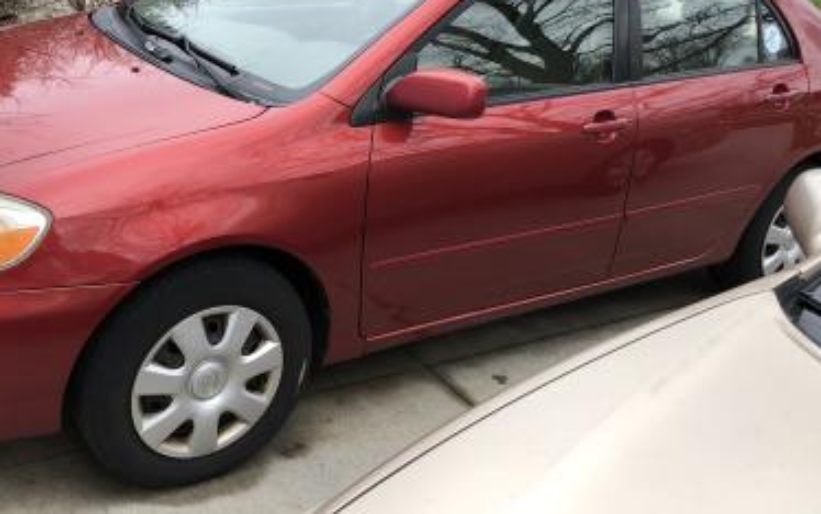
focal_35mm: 40
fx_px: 895
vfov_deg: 31.2
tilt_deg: -15.5
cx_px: 325
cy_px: 105
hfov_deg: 48.9
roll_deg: -3.9
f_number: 1.8
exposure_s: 1/126
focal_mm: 4
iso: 20
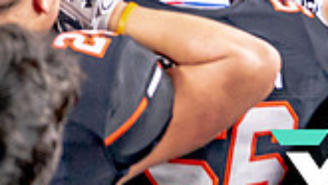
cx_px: 56
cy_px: -217
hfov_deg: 20.5
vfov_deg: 10.5
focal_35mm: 103
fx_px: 896
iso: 2000
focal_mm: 24
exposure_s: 1/1500
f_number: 2.8
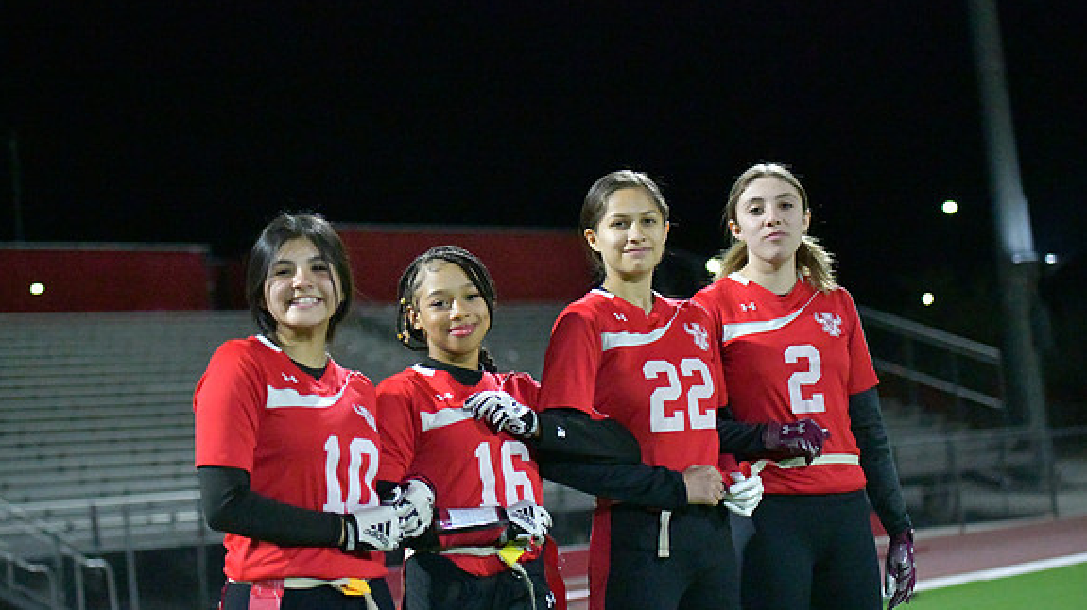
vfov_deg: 16.3
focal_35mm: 74
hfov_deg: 28.6
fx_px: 2132
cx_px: 543
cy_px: 328
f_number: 2.8
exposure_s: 1/2500
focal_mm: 70
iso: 25600
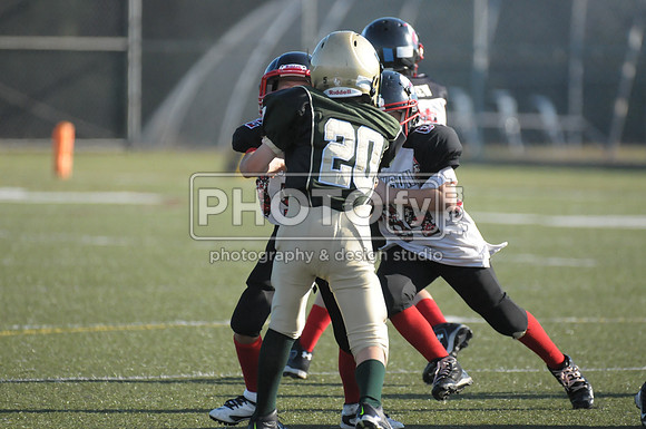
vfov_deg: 2.8
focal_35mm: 495
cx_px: 323
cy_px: 214
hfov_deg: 4.2
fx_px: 8870
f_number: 4
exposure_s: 1/5000
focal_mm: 330
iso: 1600
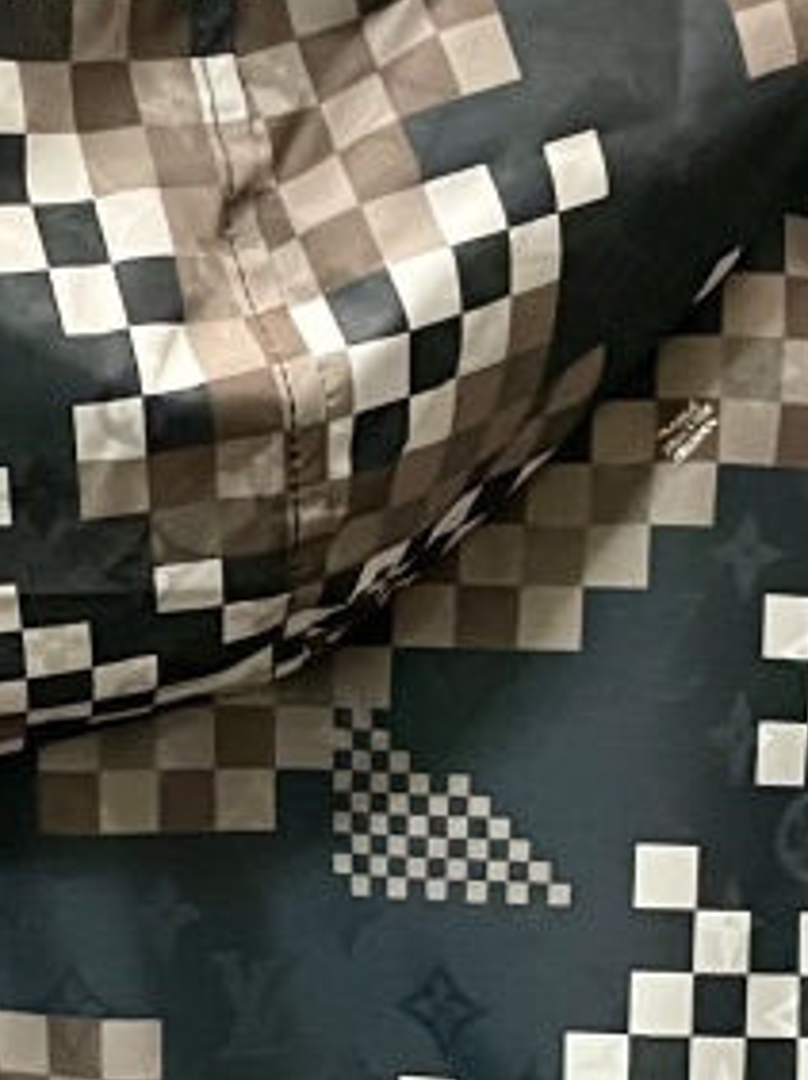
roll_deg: +1.1
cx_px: 153
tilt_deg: -7.5
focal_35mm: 133
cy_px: 961
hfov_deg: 11.1
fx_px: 4146
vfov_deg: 14.7
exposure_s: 1/40
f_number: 1.6
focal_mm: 4.2
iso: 640
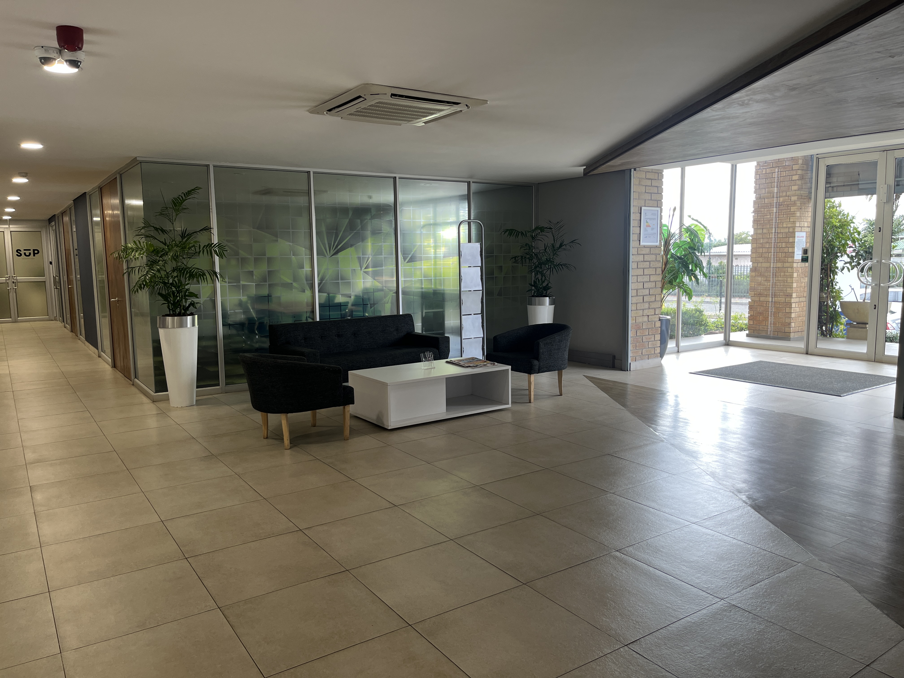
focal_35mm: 26
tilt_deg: -6.4
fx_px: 679
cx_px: 452
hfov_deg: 67.3
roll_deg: -0.1
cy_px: 339
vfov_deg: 53.1
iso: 40
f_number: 1.6
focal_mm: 5.1
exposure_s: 1/100
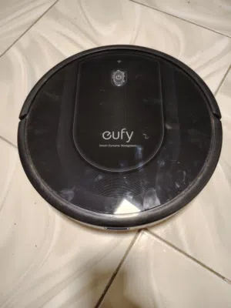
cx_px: 116
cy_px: 154
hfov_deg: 56.8
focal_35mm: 24
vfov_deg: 71.6
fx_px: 214
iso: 4366
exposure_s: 1/50
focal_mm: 5.25
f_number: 1.75
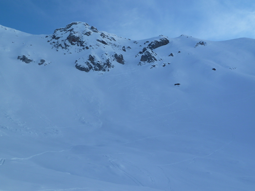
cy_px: 96
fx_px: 273
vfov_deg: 38.7
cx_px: 128
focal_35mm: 37
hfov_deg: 50.1
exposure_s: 1/500
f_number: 4
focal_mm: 6.1
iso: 80
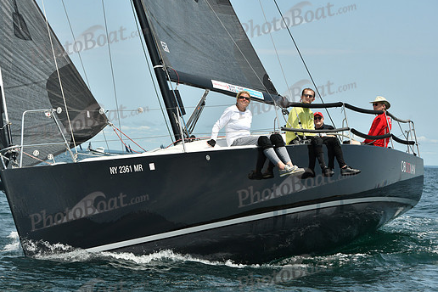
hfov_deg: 16.3
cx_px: 194
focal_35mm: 126
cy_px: 153
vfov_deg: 10.9
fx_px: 1533
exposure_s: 1/1000
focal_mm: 112
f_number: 9
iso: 320
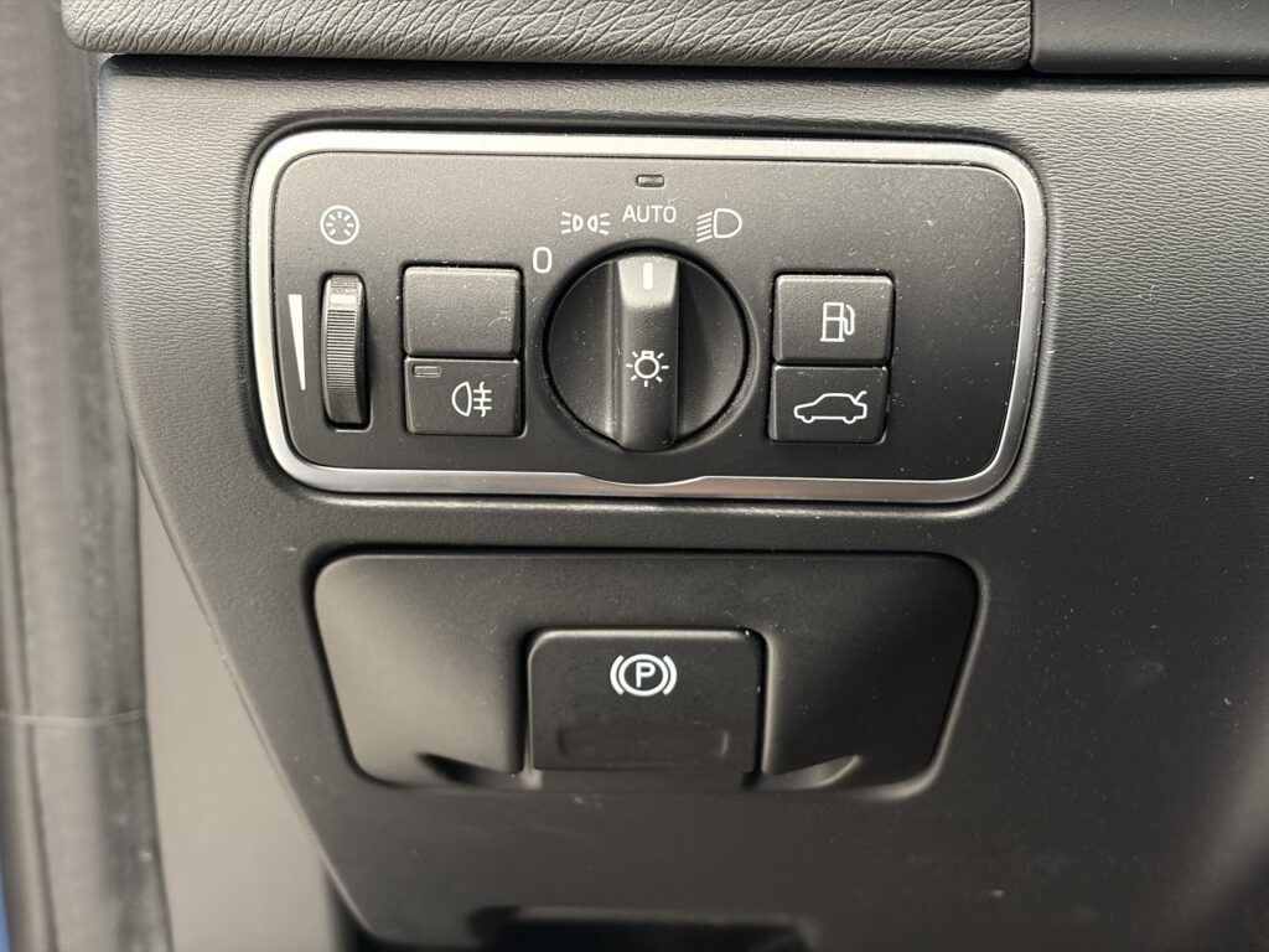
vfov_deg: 28.0
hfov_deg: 36.8
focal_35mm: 52
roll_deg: -1.0
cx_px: 634
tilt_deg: -17.5
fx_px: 1906
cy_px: 476
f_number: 1.6
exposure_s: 1/20
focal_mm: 5.96
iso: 320
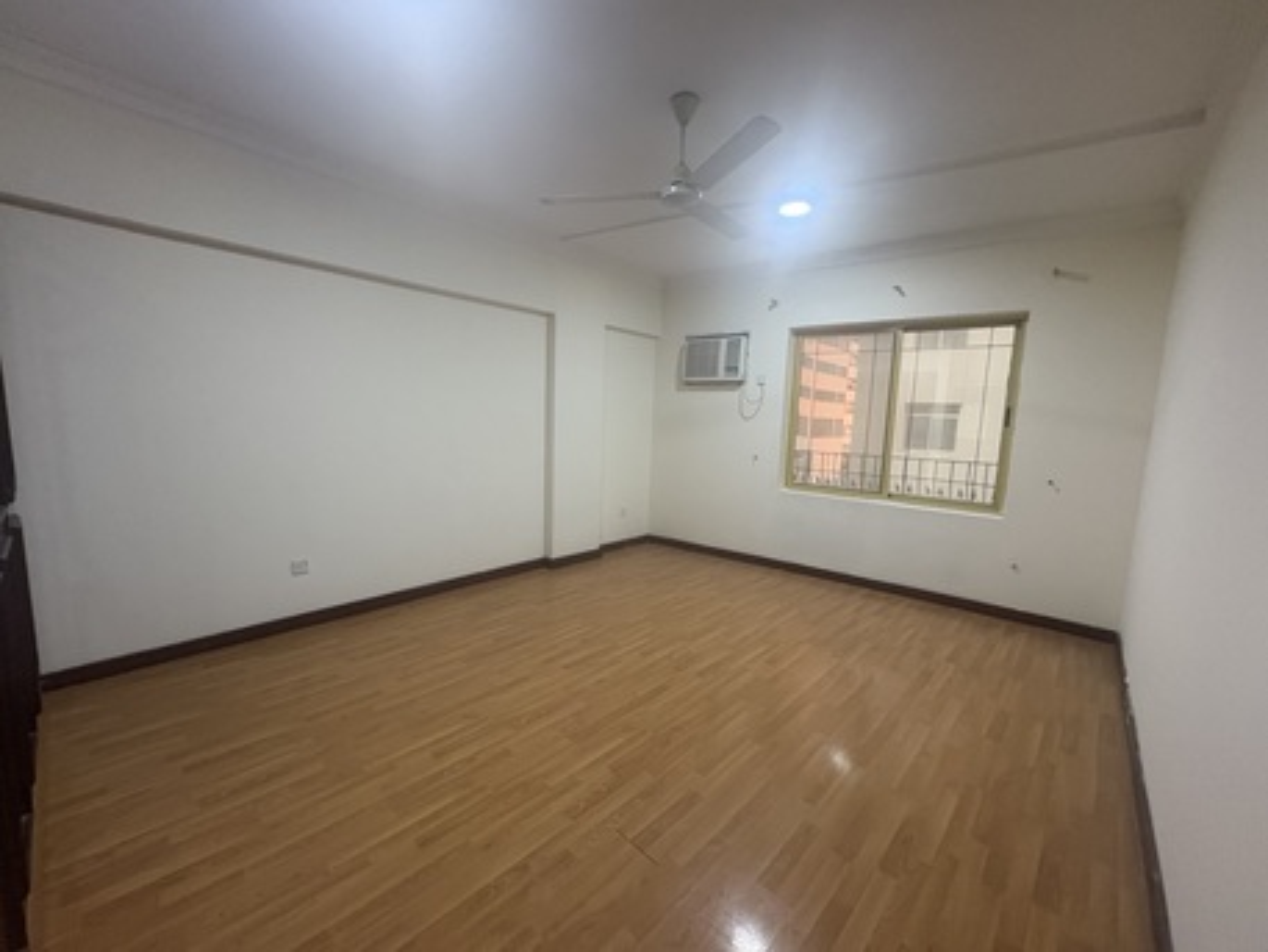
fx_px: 513
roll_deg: -2.0
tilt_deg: -5.0
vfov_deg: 85.7
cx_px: 634
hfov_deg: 102.0
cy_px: 476
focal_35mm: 14
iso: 250
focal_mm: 2.22
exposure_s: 1/50
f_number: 2.2
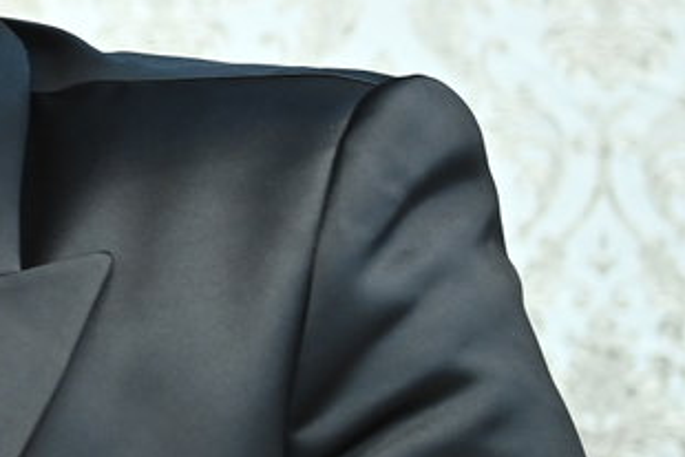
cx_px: -663
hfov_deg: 7.9
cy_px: 129
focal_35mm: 248
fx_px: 4721
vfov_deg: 5.5
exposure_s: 1/200
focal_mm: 55
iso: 2000
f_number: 3.5
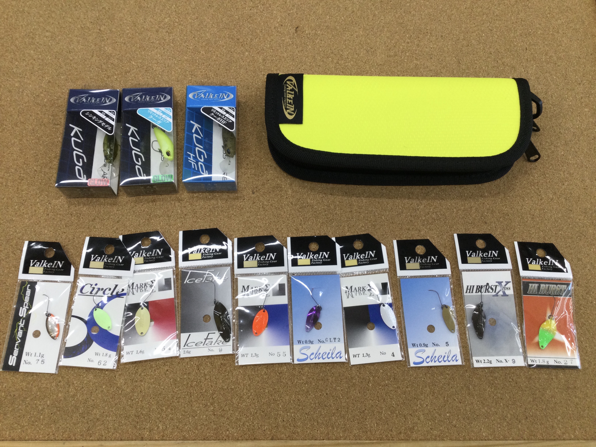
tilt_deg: -71.1
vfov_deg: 45.4
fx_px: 534
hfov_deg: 58.4
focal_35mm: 31
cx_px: 298
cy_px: 224
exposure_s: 1/40
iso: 25
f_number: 2.4
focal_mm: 3.3
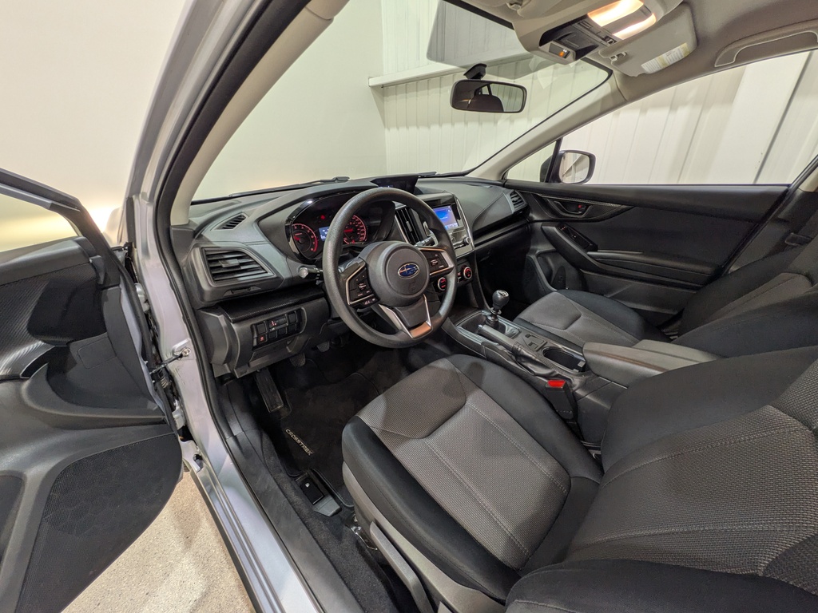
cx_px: 409
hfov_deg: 102.1
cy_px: 306
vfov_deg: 85.7
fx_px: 331
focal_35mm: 14
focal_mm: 1.83
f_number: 2.2
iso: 46
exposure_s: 1/30
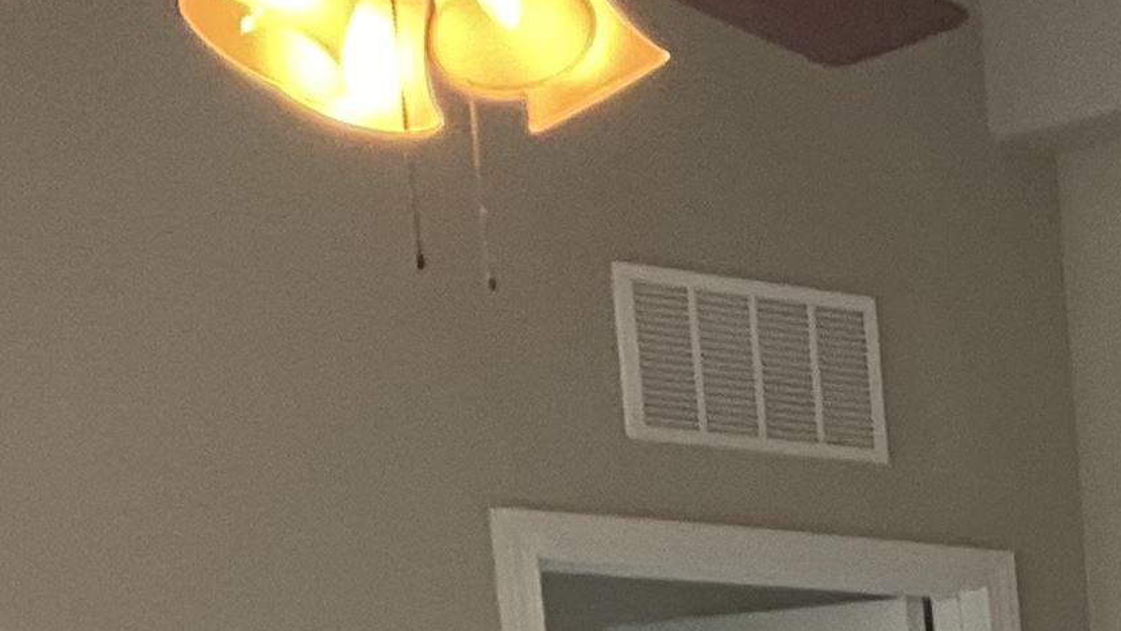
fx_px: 3478
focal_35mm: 117
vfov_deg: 9.3
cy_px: 1486
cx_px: 1977
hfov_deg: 15.8
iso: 40
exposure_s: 1/60
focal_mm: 3
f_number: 1.8
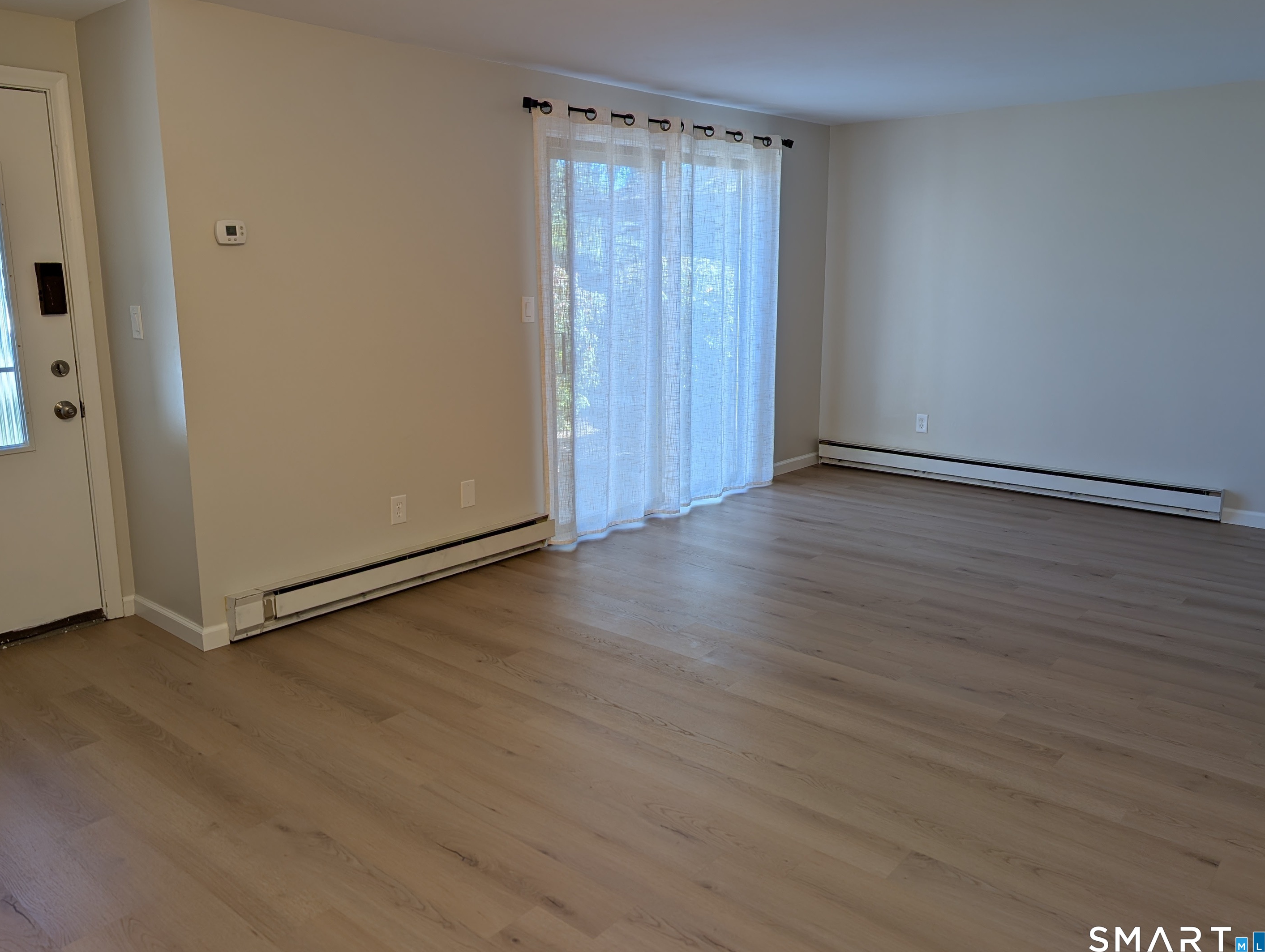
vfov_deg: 53.1
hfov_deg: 67.2
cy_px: 447
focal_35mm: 26
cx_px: 608
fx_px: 951
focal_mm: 6.9
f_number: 1.68
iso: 34
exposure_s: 1/120
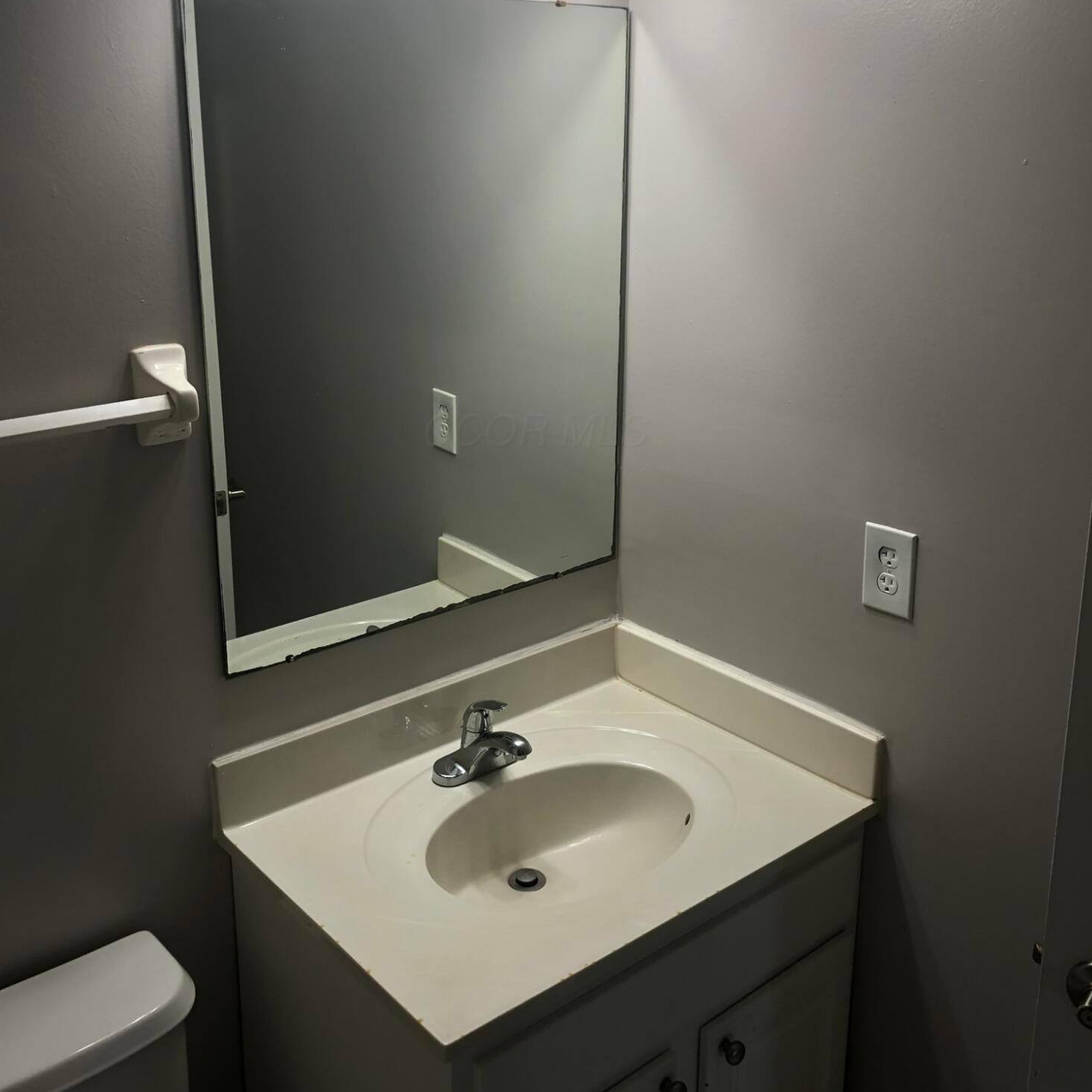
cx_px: 536
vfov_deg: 48.1
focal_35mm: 34
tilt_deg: -15.2
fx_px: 1213
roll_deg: -0.2
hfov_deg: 48.4
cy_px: 430
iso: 50
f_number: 1.8
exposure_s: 1/120
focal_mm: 3.99
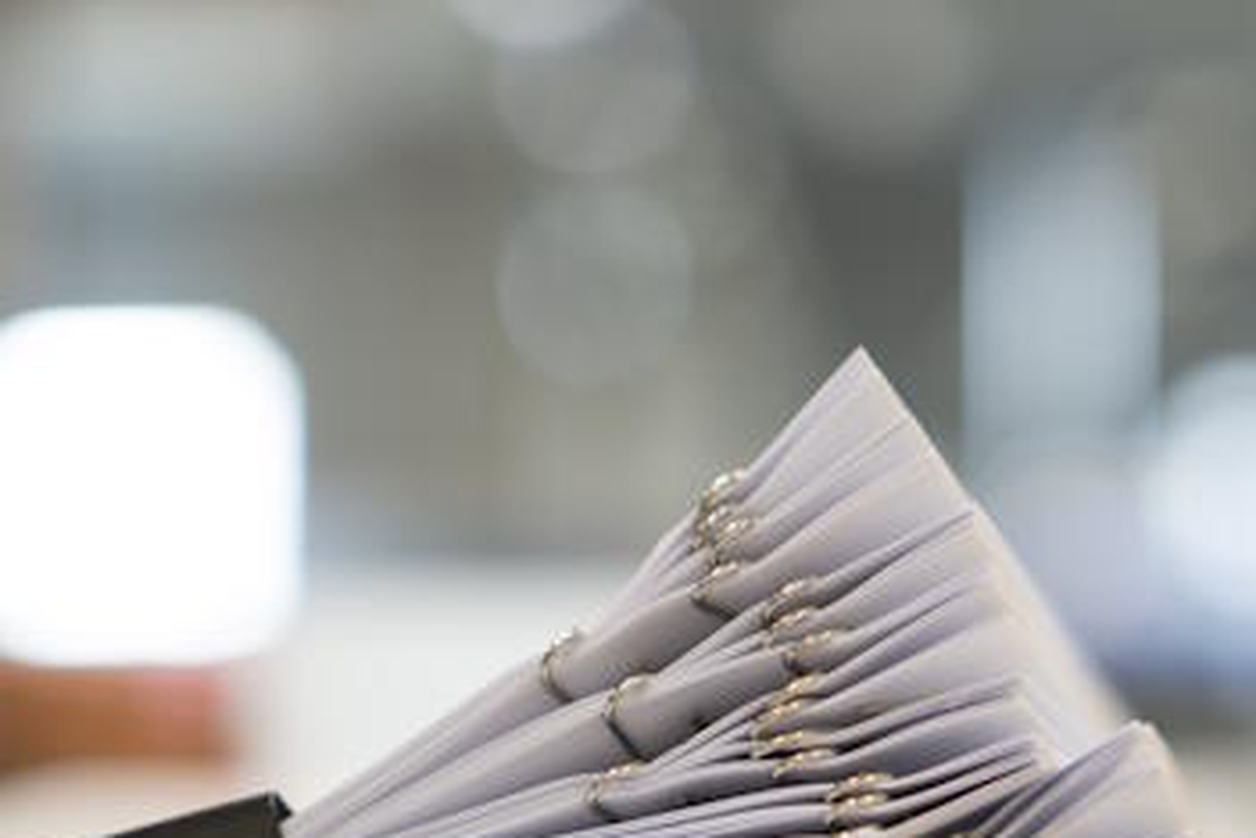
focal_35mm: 80
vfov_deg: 17.0
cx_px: 766
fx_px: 2791
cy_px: 616
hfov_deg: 25.3
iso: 100
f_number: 1.8
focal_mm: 35
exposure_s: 1/50
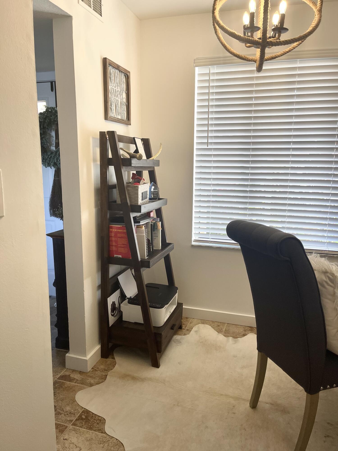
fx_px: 338
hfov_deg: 53.1
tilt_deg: -10.0
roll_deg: -0.7
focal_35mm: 26
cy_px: 226
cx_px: 169
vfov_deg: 67.3
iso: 125
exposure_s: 1/120
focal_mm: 5.1
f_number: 1.6
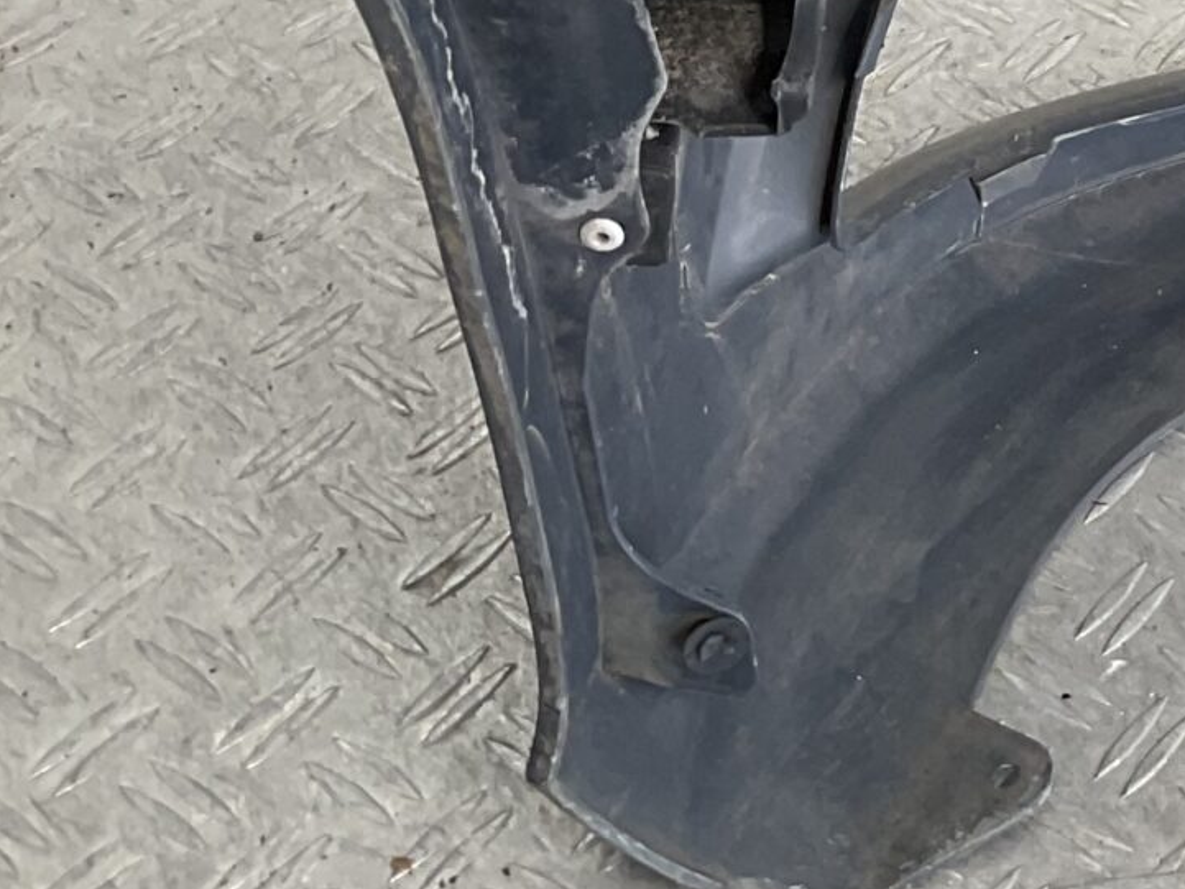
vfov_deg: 13.5
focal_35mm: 103
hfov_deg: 17.3
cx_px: 1757
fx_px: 3527
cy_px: -463
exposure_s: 1/183
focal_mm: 3
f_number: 1.8
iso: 16
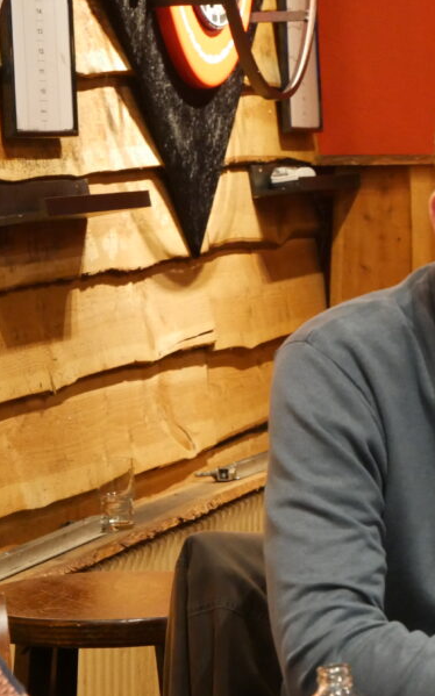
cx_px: 556
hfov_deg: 8.9
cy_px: 425
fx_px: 2752
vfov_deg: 14.4
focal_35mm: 145
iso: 3200
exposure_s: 1/13
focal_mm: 40
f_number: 5.5
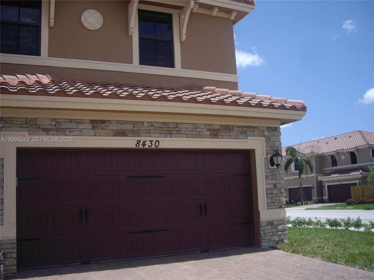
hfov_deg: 49.0
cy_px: 140
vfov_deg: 37.7
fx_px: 411
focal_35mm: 38
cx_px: 187
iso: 64
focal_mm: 6.2
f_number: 4.3
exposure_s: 1/640
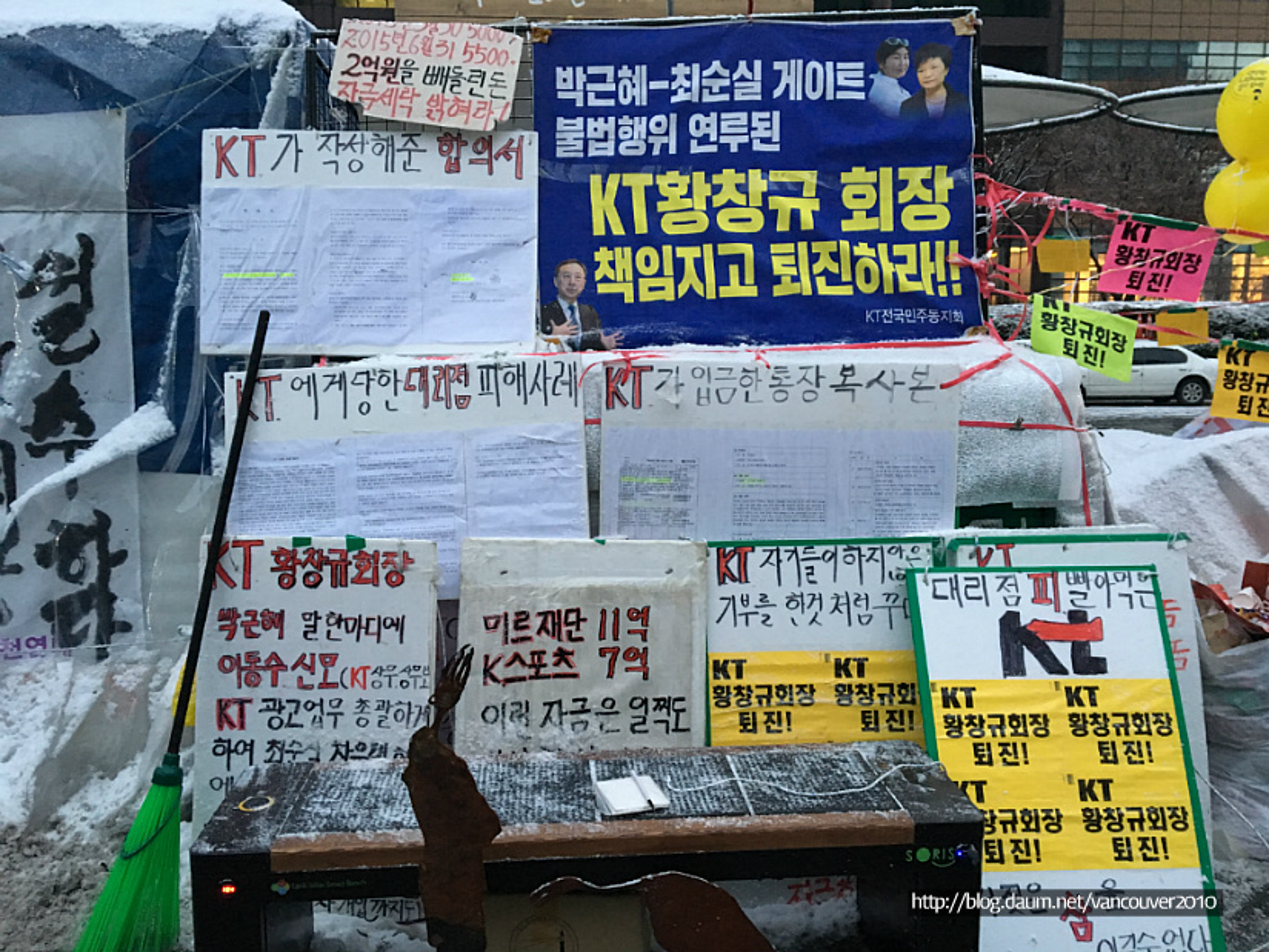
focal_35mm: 29
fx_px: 1063
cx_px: 634
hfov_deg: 61.7
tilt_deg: -9.7
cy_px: 476
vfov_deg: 48.2
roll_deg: -0.4
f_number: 2.2
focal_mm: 4.15
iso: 200
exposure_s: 1/30
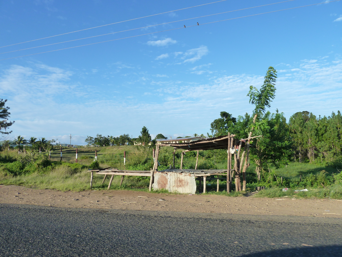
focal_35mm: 25
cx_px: 171
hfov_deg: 69.4
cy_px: 128
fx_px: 247
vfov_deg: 54.9
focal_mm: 4.1
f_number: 4
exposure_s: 1/400
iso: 125
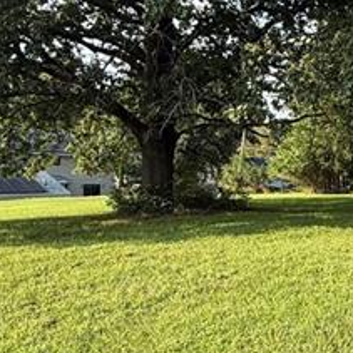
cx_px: 370
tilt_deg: -0.9
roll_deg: -5.1
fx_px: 519
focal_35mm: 45
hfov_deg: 33.6
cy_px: 211
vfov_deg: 37.4
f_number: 2.2
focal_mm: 2.22
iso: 50
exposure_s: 1/308
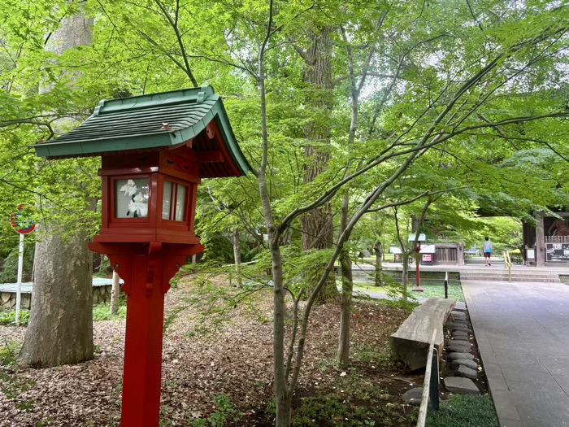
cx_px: 284
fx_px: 427
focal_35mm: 26
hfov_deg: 67.3
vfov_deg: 53.1
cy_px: 214
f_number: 1.6
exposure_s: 1/60
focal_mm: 5.96
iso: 200
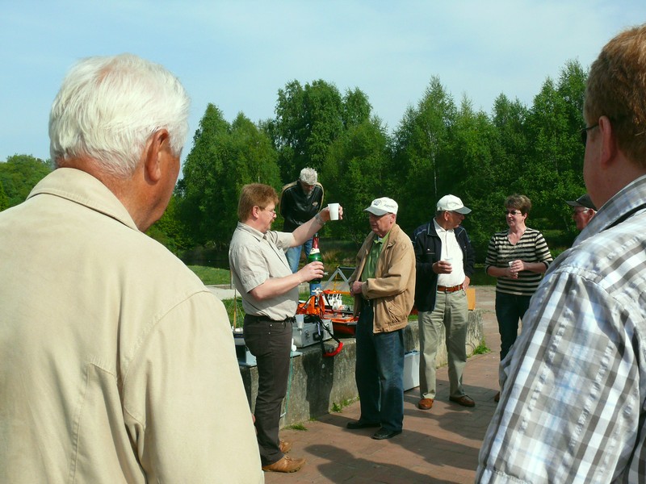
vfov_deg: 38.7
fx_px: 690
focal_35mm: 37
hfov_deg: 50.1
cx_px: 323
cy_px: 242
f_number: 5.6
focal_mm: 7.7
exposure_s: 1/400
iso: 200
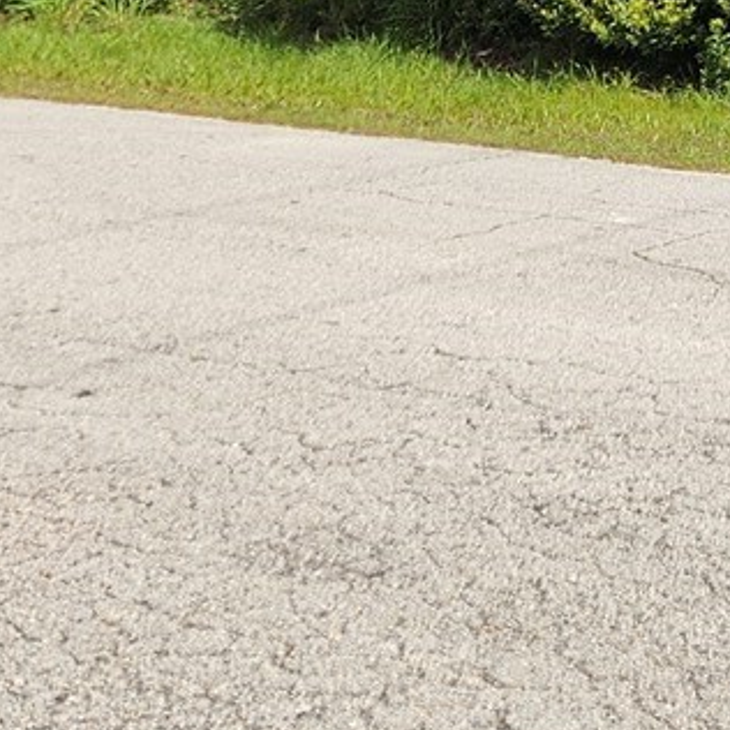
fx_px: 2457
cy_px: -596
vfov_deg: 14.7
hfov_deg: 15.2
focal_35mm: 103
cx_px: 1211
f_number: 1.8
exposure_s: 1/2277
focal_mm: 5.4
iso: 20
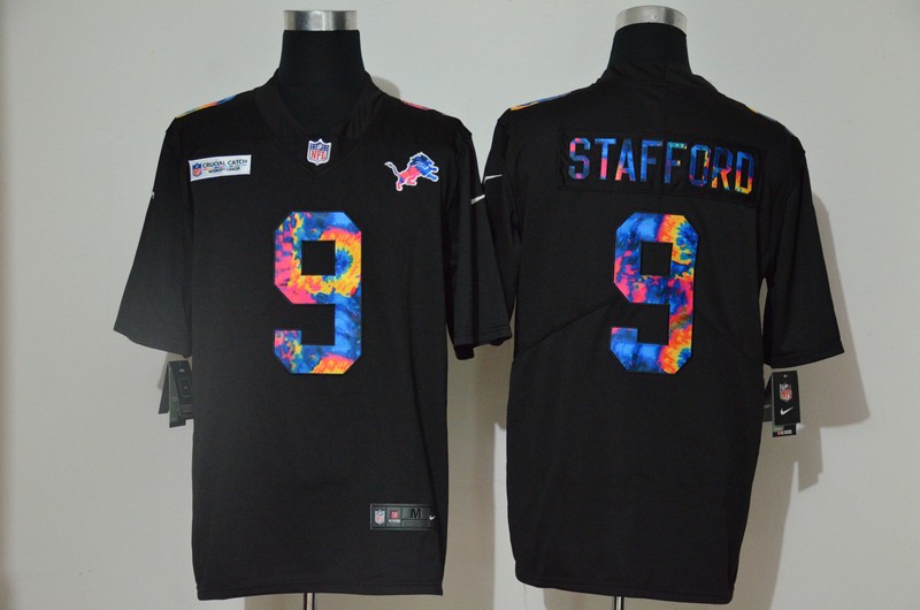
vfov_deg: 18.8
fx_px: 1836
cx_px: 460
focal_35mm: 72
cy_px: 305
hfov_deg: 28.1
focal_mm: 48
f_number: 4.5
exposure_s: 1/15
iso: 4000
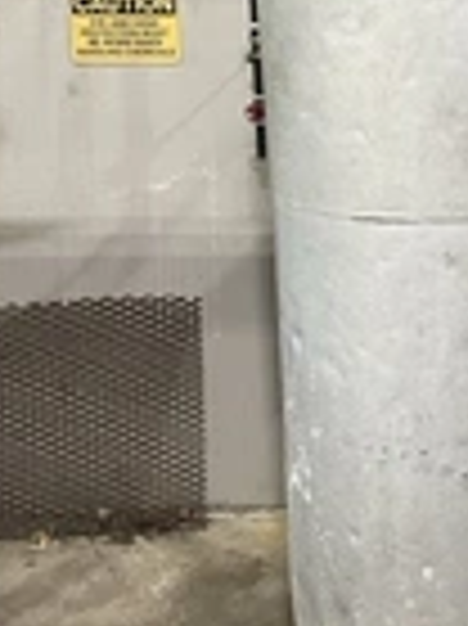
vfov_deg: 26.0
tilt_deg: -12.6
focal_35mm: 75
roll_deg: +0.8
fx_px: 1354
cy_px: 257
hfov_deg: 19.1
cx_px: 464
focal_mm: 4.2
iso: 500
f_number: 1.6
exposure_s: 1/40
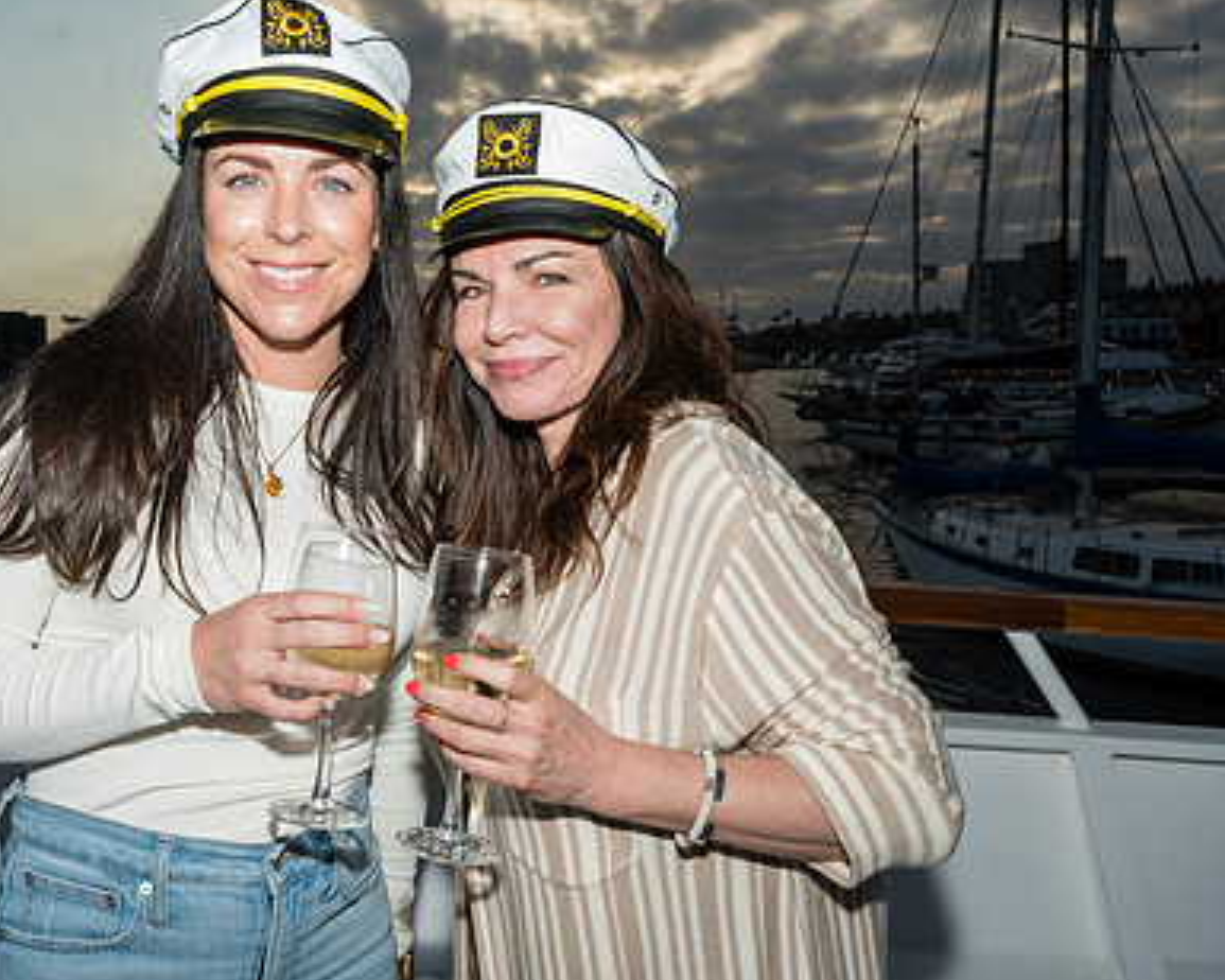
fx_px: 1378
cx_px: 395
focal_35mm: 38
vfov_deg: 39.2
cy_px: 501
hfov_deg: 47.1
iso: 125
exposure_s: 1/250
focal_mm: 26.9
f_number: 13
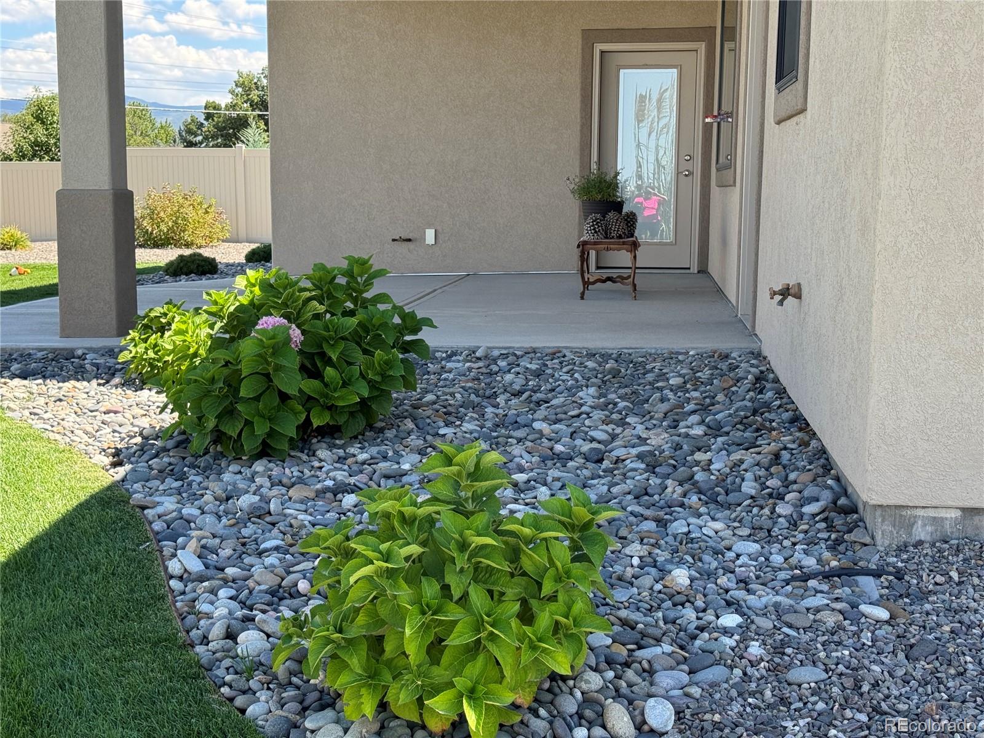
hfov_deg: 39.7
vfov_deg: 30.3
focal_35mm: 48
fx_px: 1364
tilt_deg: -7.8
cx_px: 492
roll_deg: -0.6
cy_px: 369
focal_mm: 6.76
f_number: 1.78
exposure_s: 1/658
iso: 64
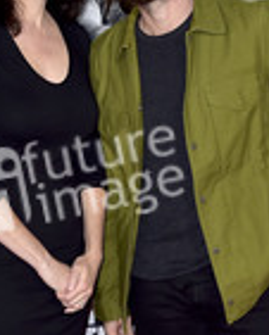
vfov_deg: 14.3
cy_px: 302
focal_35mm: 133
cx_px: 132
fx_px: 1322
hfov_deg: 11.6
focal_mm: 50
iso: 500
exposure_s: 1/200
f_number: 6.3
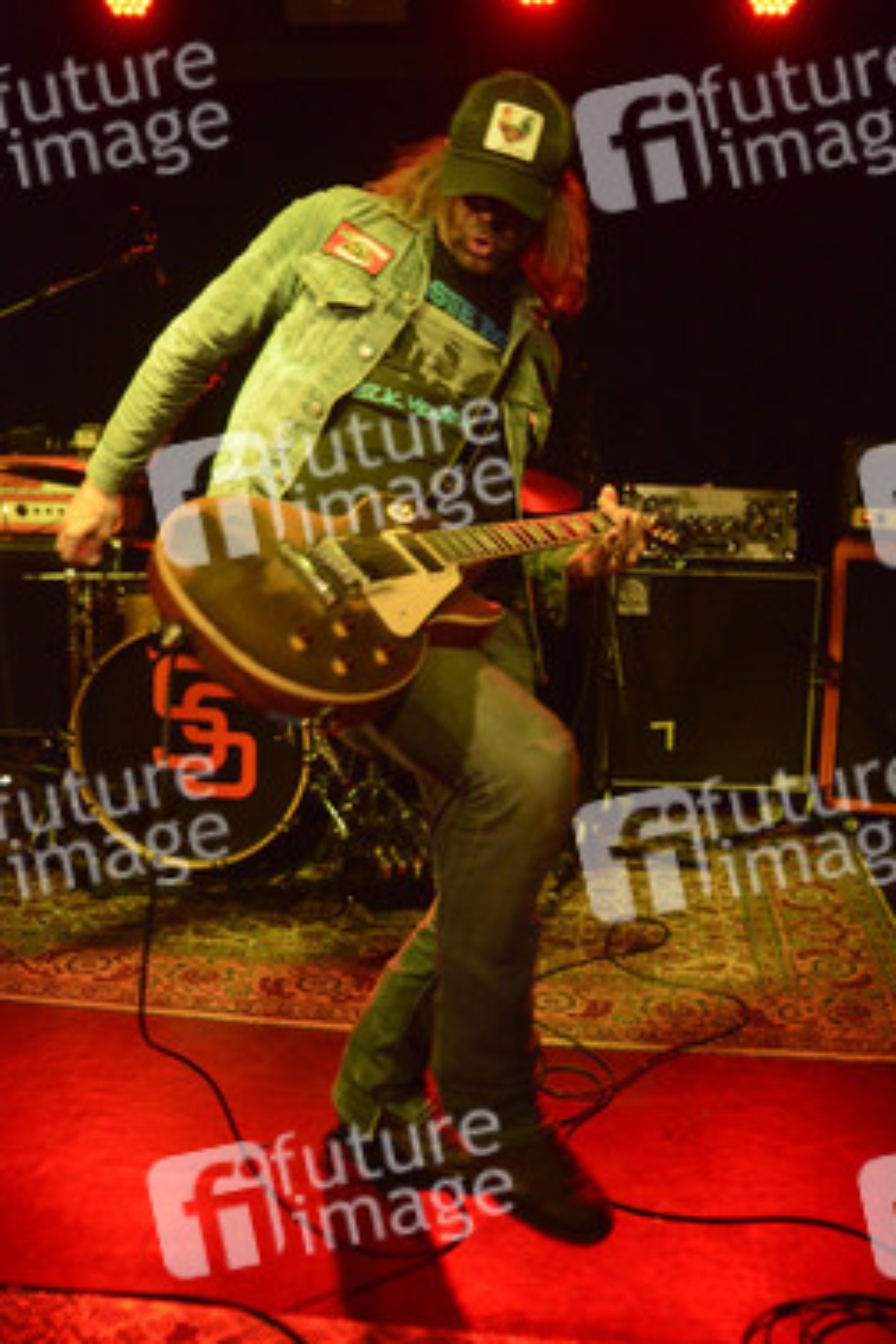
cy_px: 661
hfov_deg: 35.9
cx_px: 434
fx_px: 1381
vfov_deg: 51.9
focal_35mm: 37
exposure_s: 1/125
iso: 10159
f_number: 3.3
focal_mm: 35
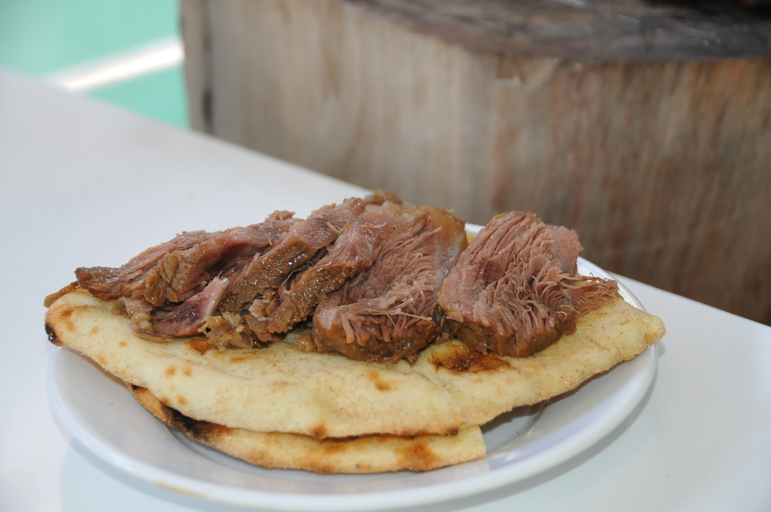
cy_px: 256
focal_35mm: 105
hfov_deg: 19.5
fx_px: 2246
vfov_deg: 13.0
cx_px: 386
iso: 800
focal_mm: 70
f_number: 5
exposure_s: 1/160
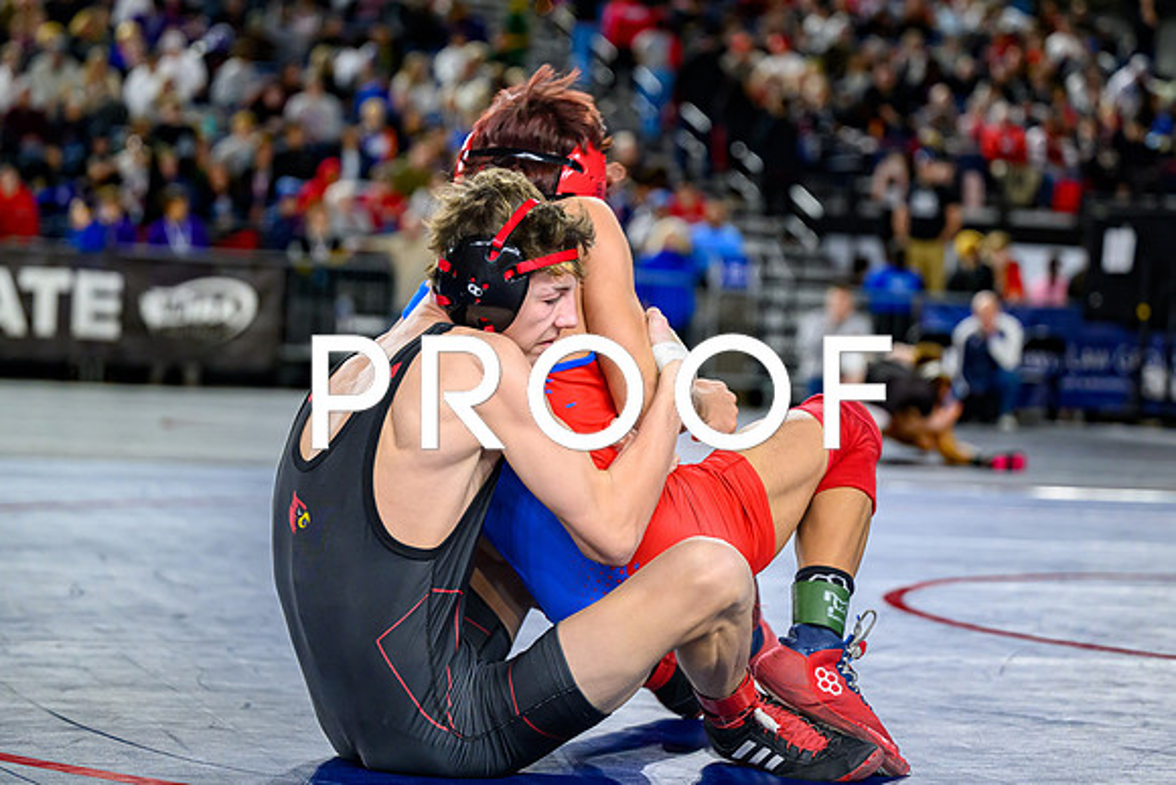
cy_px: 304
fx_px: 3262
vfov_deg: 13.7
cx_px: 642
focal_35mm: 100
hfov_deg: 20.4
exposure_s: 1/800
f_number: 2.8
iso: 2500
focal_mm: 80
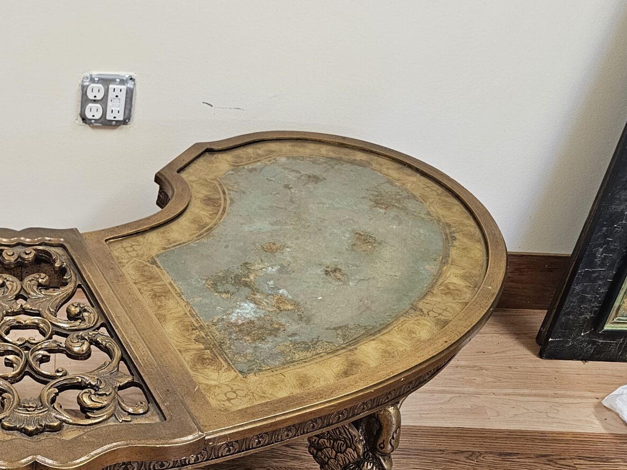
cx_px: -2
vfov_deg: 28.3
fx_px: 905
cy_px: 394
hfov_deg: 34.7
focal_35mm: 50
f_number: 1.7
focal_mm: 6.3
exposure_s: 1/120
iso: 320
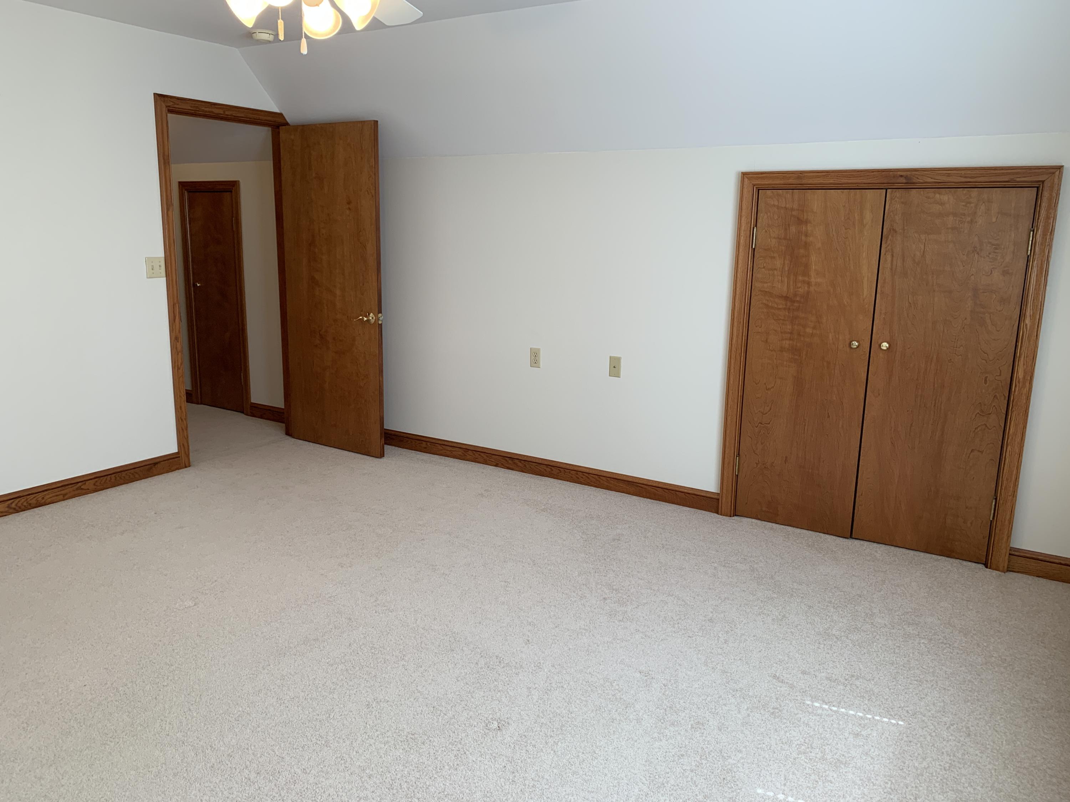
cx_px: 535
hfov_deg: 67.3
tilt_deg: -12.5
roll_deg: -1.0
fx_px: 804
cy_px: 401
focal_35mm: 26
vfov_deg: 53.1
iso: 64
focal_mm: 4.25
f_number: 1.8
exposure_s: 1/60
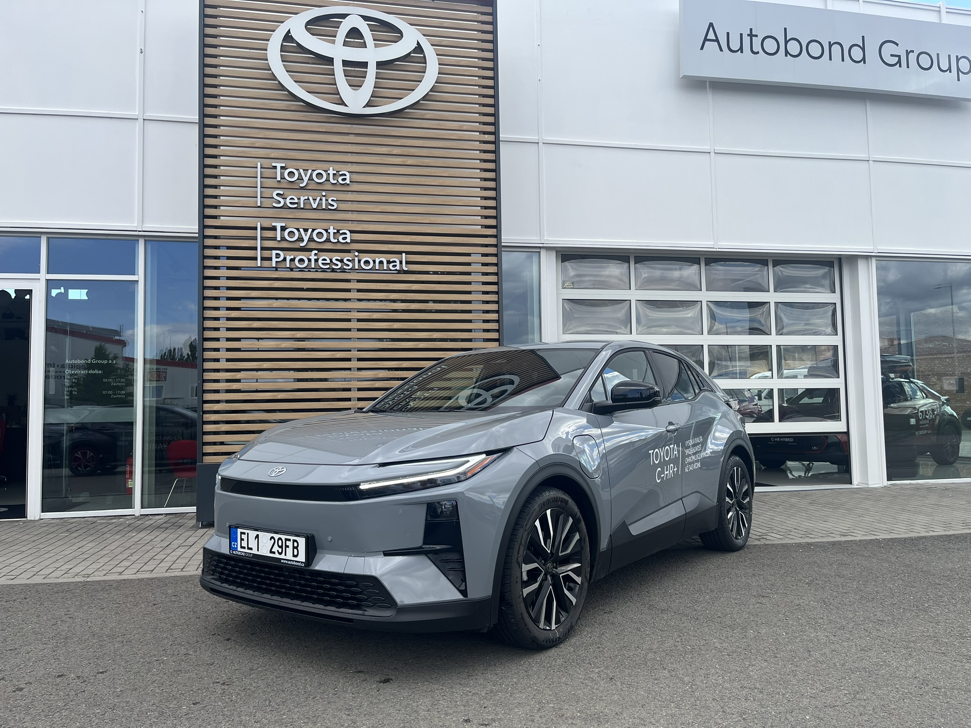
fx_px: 729
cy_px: 364
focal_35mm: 26
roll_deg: +1.1
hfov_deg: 67.3
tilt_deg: +3.8
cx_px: 486
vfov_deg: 53.1
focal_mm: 5.1
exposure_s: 1/1294
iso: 50
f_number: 1.6
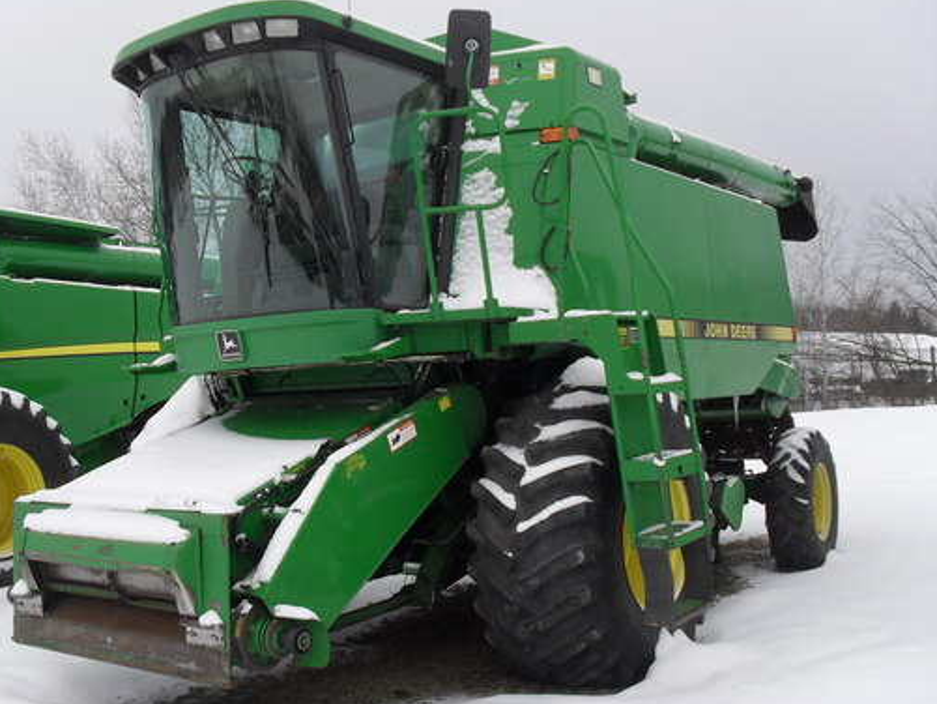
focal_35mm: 38
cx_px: 432
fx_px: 1029
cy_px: 345
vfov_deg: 37.7
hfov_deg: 48.9
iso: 100
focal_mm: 6.3
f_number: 3.2
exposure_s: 1/250
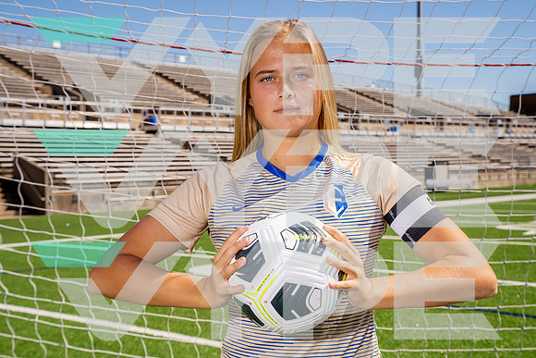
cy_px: 179
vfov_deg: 24.6
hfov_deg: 36.2
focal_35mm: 55
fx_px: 819
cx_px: 268
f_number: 8
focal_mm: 55
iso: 100
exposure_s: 1/250
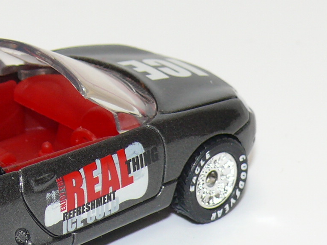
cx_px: 14
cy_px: 147
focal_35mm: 225
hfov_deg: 8.8
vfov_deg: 6.6
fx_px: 2125
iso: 100
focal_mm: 13.8
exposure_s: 1/30
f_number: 4
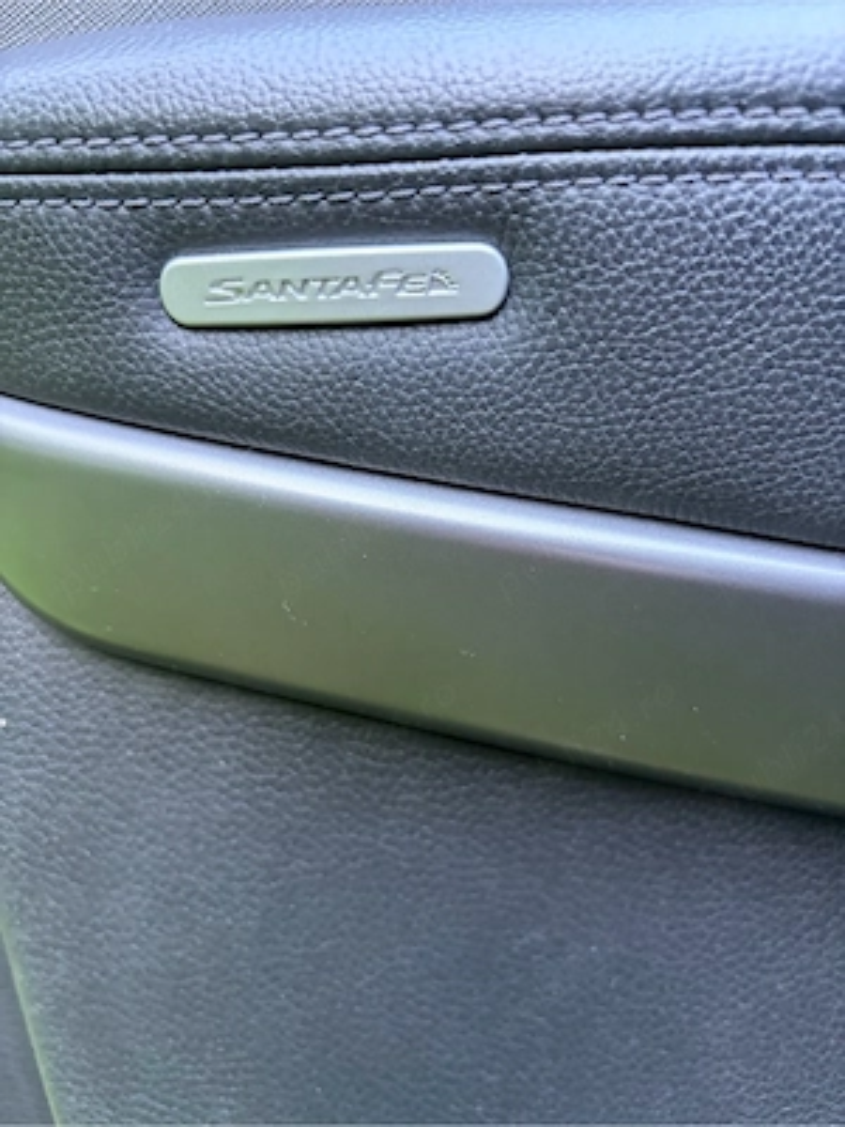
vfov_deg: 67.3
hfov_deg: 53.1
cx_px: 422
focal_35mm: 26
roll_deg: +8.7
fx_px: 846
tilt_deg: -9.2
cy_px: 564
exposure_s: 1/60
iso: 400
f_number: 1.6
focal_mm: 5.96
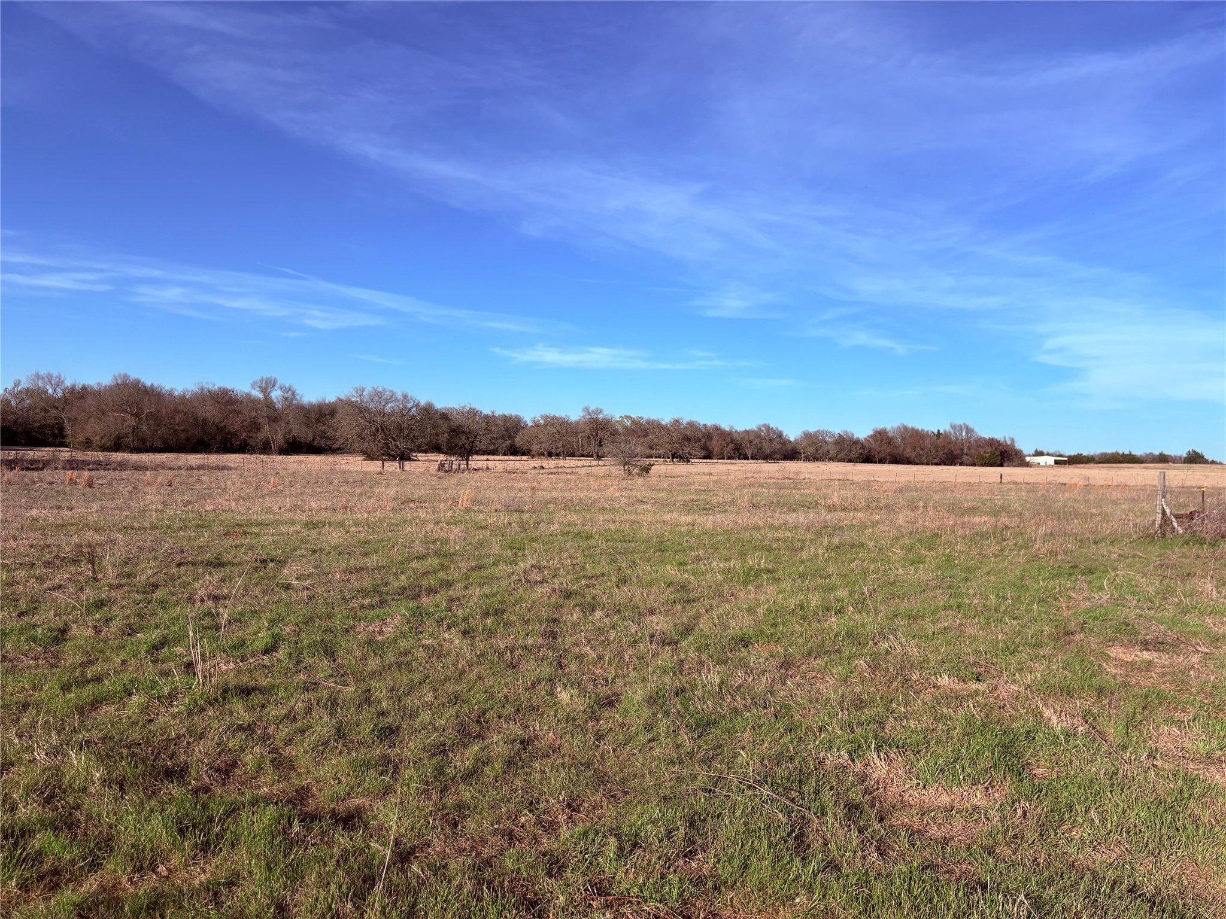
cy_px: 460
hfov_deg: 67.3
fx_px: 921
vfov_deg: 53.1
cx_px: 613
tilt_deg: +0.1
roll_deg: -1.8
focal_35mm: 26
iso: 50
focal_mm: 5.96
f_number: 1.6
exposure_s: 1/4329
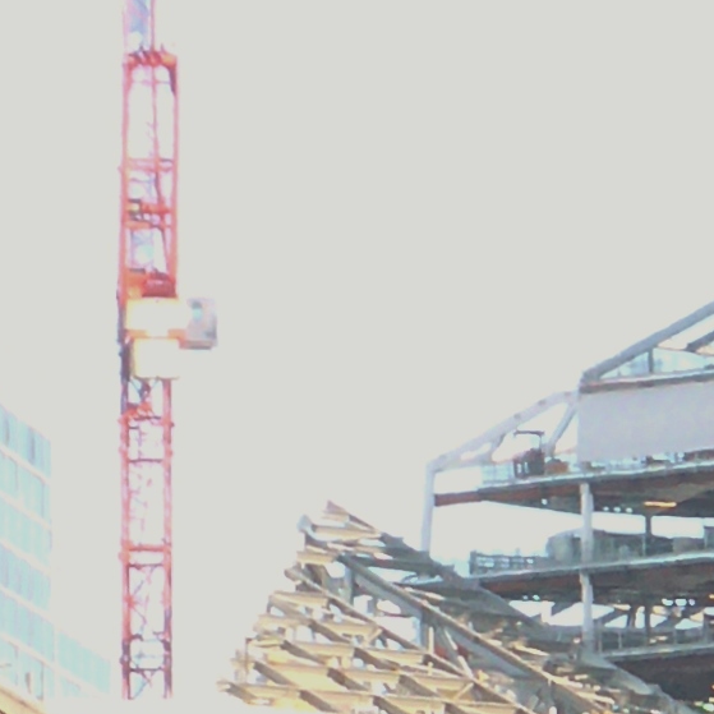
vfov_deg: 3.3
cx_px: 1523
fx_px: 12368
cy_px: 1722
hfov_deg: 3.3
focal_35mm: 530
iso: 100
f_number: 4.9
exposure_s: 1/125
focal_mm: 11.7
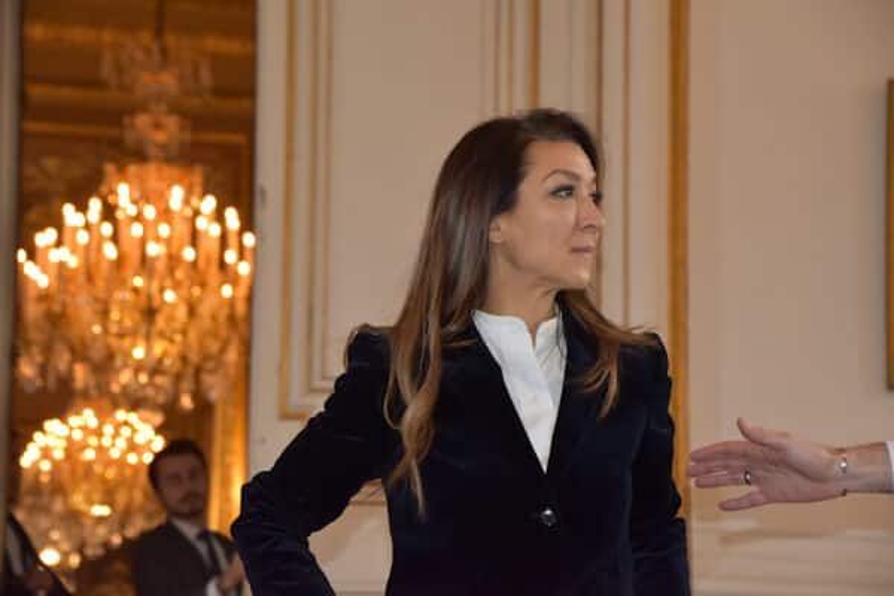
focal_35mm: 105
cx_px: 447
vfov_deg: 13.0
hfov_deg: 19.5
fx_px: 2607
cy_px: 298
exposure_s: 1/125
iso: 1400
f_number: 5
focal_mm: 70
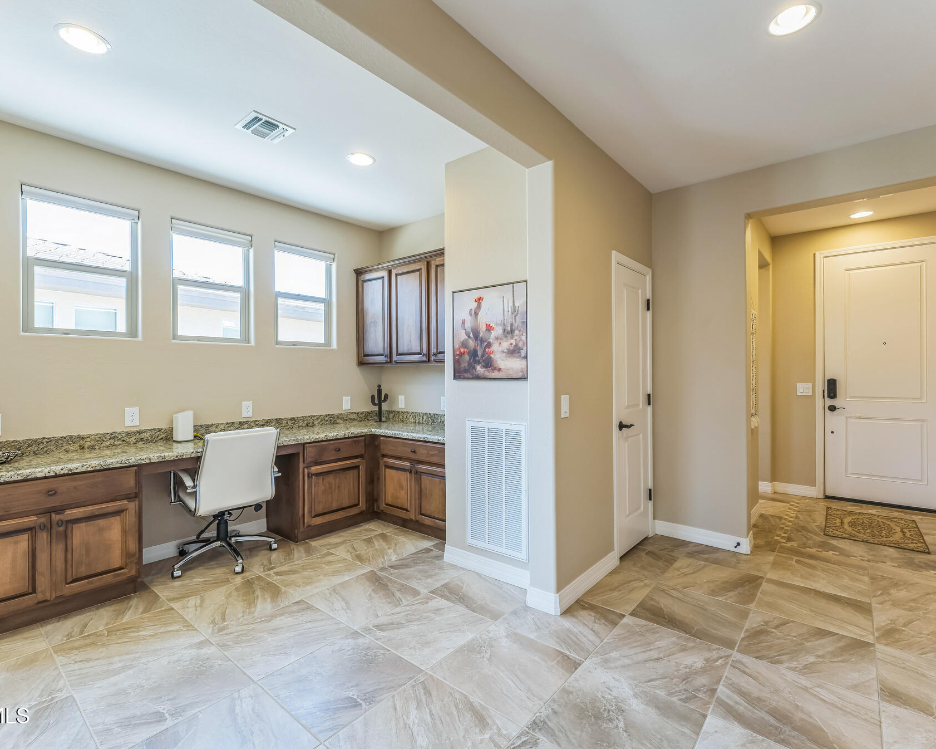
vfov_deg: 80.4
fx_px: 443
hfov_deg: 93.1
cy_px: 371
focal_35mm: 16
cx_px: 471
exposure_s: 1/4
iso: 100
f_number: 8
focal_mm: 14
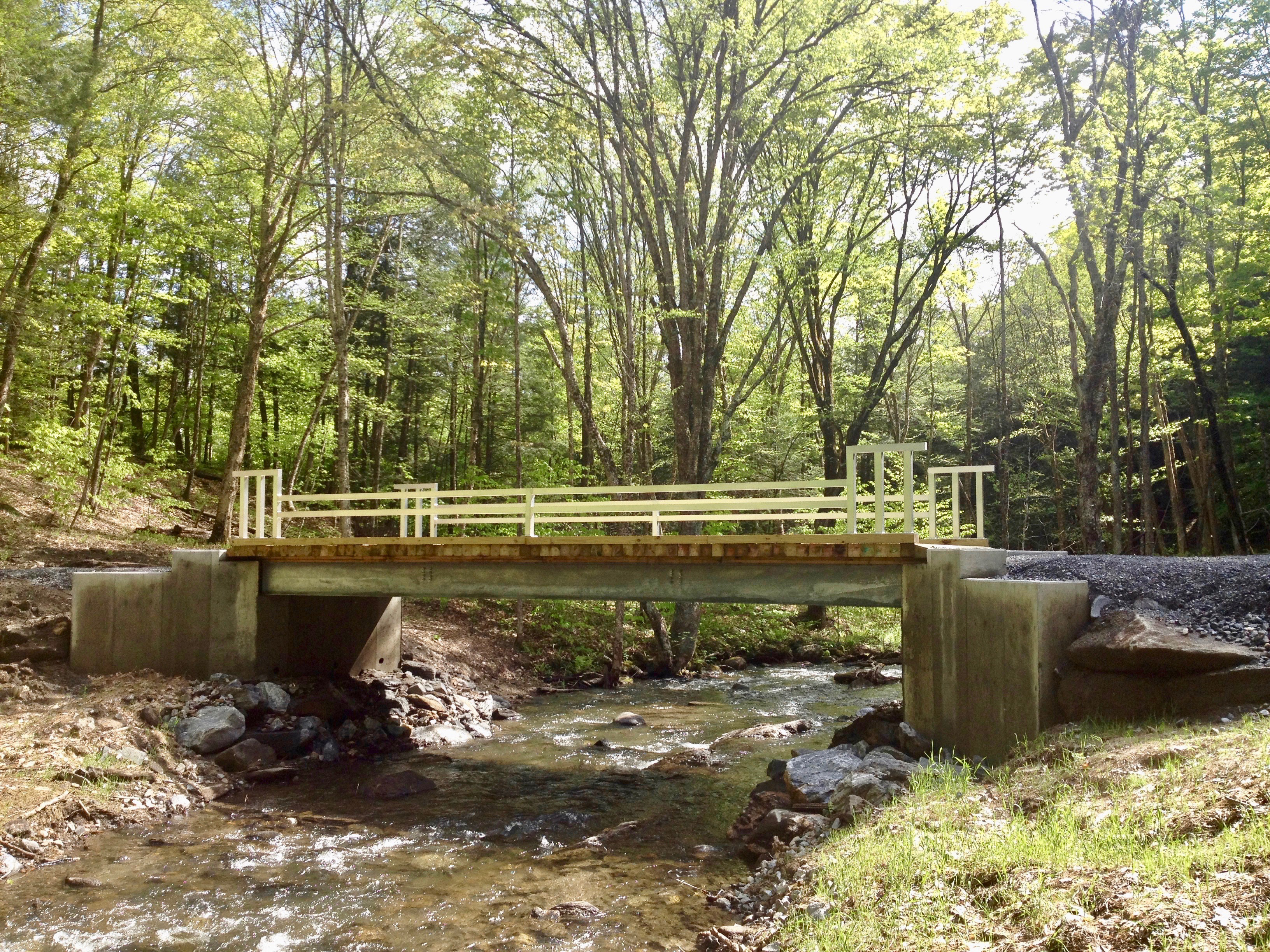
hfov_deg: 52.6
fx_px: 1284
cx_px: 635
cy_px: 476
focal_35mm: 35
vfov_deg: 40.7
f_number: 2.4
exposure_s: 1/452
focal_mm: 4.28
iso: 50
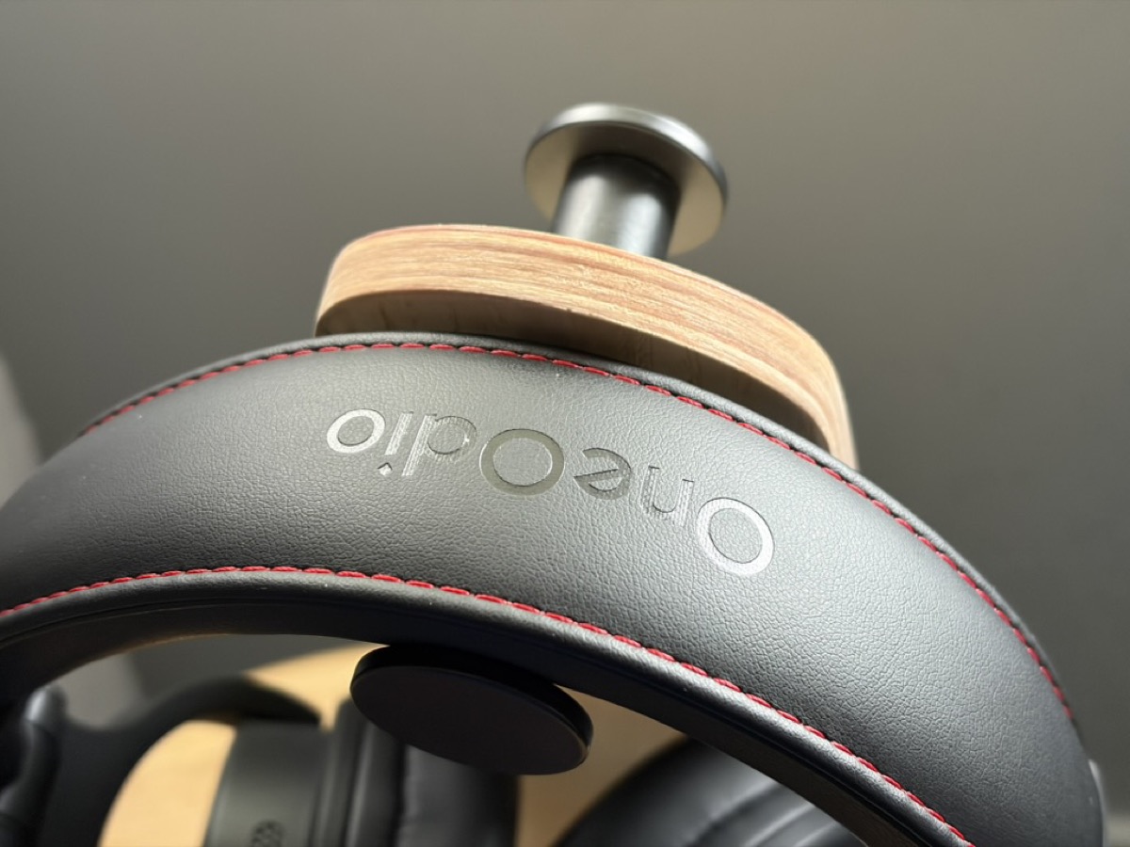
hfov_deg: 36.8
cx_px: 565
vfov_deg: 28.0
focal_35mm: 52
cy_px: 424
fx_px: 1697
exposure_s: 1/40
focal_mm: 5.96
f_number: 1.6
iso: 200
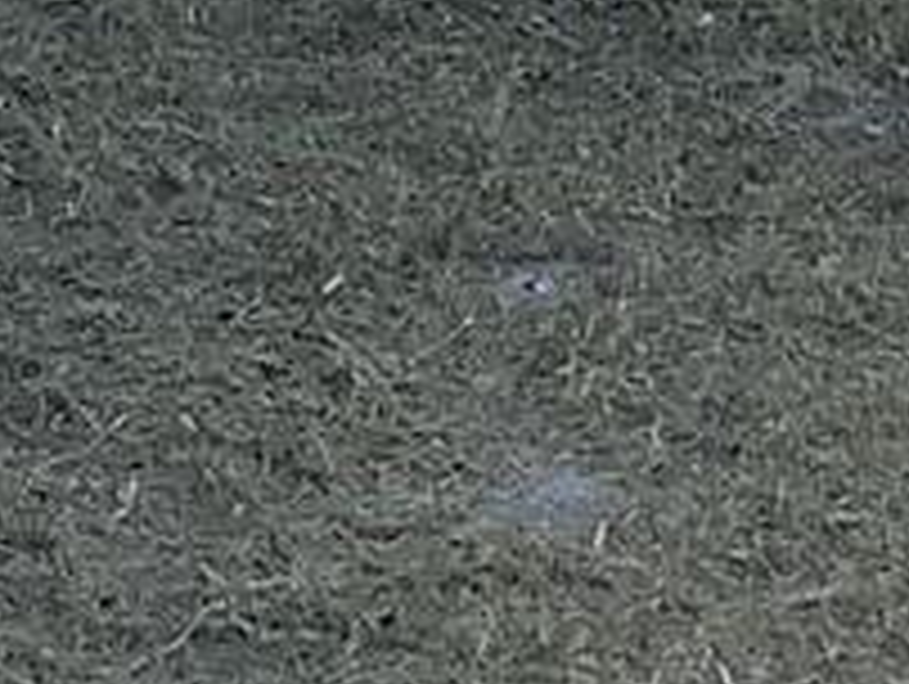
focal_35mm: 245
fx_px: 6441
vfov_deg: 5.6
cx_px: 50
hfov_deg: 8.0
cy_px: -1512
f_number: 2.4
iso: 25
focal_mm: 3.3
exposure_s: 1/350
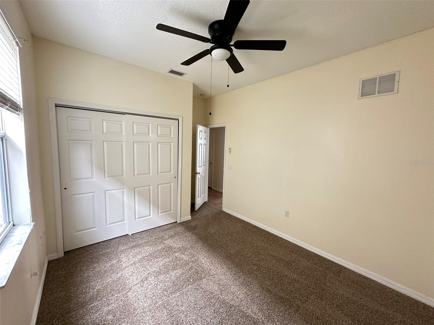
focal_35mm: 14
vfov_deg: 85.7
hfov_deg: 102.1
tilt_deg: -4.6
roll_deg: -1.4
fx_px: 176
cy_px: 162
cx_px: 217
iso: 250
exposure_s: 1/99
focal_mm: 2.22
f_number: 2.2
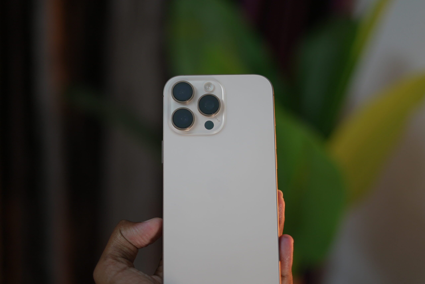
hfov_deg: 39.6
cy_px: 142
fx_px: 591
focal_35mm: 50
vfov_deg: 27.0
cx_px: 212
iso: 320
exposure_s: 1/100
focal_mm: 50
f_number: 1.8
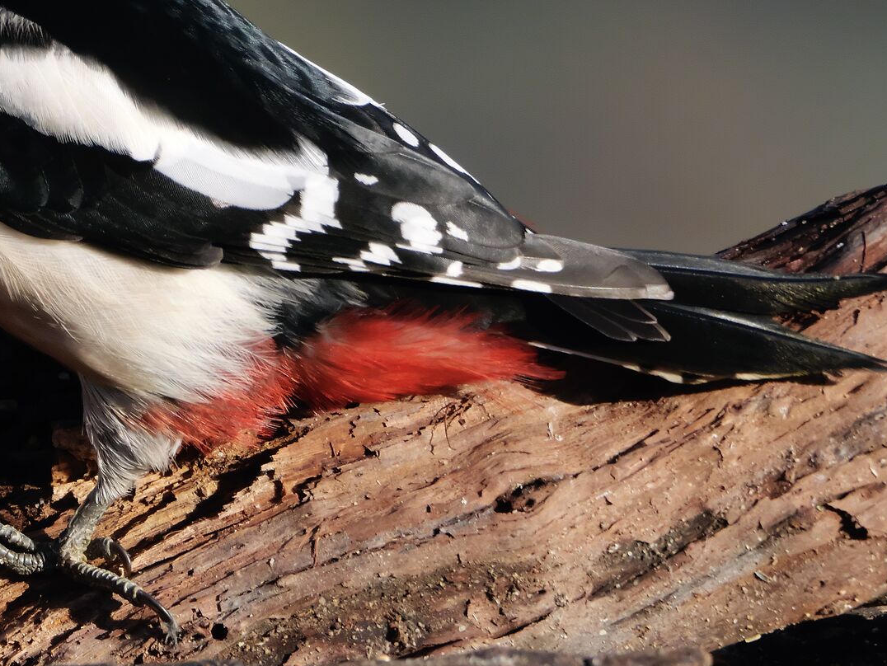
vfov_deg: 1.0
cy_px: 123
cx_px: 12
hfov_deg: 1.3
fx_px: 40017
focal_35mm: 1561
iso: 1250
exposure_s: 1/1000
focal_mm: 350
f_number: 8
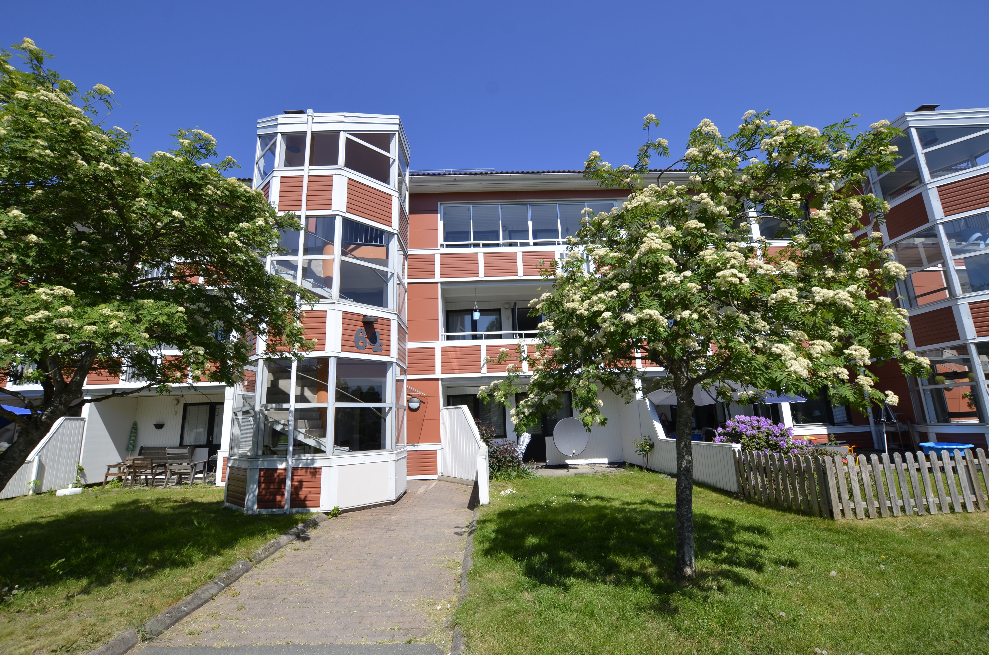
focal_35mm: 15
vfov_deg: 77.1
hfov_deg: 100.5
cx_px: 494
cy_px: 328
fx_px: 411
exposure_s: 1/250
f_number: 8
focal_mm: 10
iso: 110
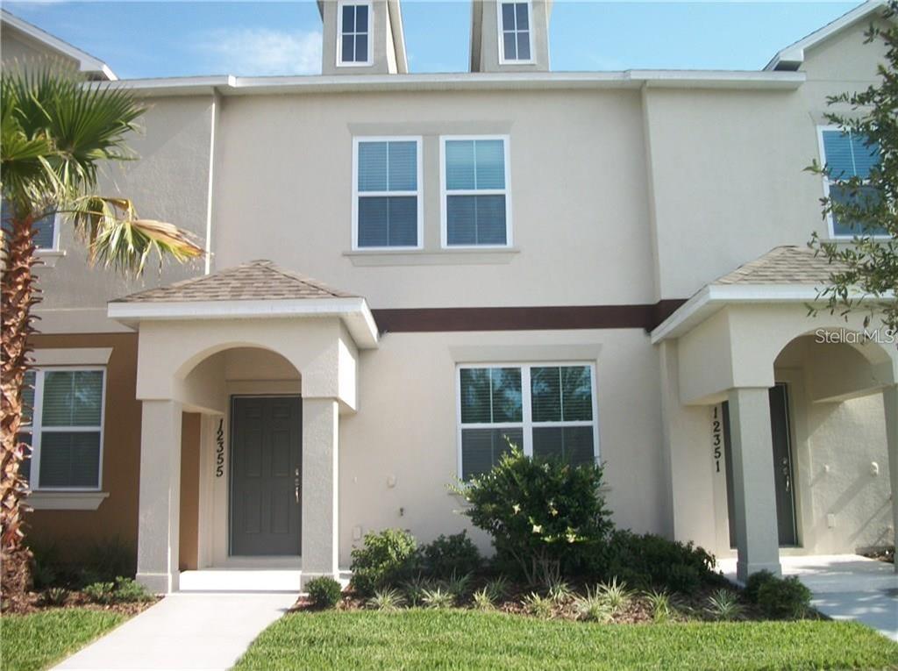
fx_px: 829
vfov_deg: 44.1
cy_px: 336
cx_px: 449
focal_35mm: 32
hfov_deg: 56.9
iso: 80
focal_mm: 5.7
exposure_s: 1/100
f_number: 8.8
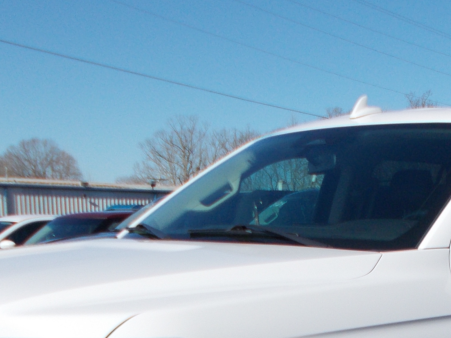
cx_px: 364
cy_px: 450
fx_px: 977
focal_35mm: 75
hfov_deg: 25.5
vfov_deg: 18.2
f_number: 8
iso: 80
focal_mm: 4.6
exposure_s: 1/250
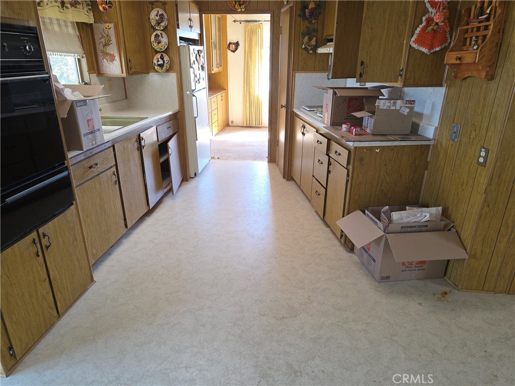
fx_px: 342
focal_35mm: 23
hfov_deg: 73.9
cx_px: 258
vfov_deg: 58.9
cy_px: 193
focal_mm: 6.3
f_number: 1.7
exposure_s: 1/60
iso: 100
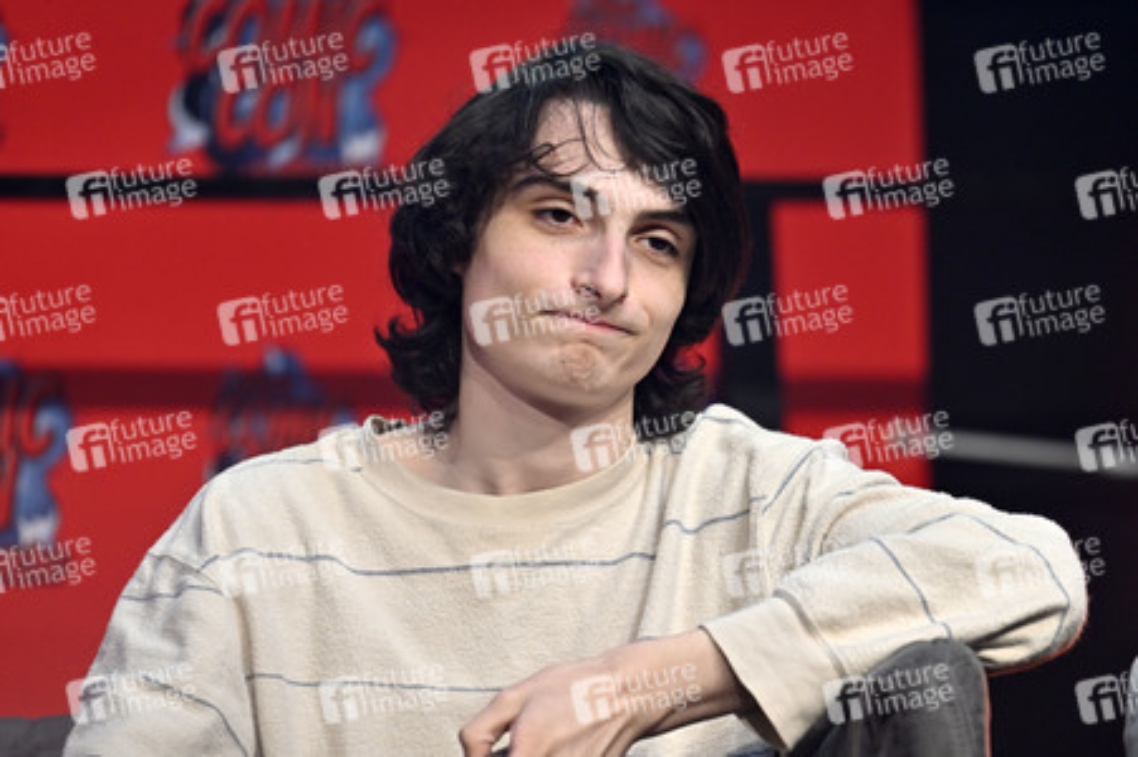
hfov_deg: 5.2
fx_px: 12635
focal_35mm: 400
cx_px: 569
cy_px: 378
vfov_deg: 3.4
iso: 1600
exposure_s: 1/250
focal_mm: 400
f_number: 4.5
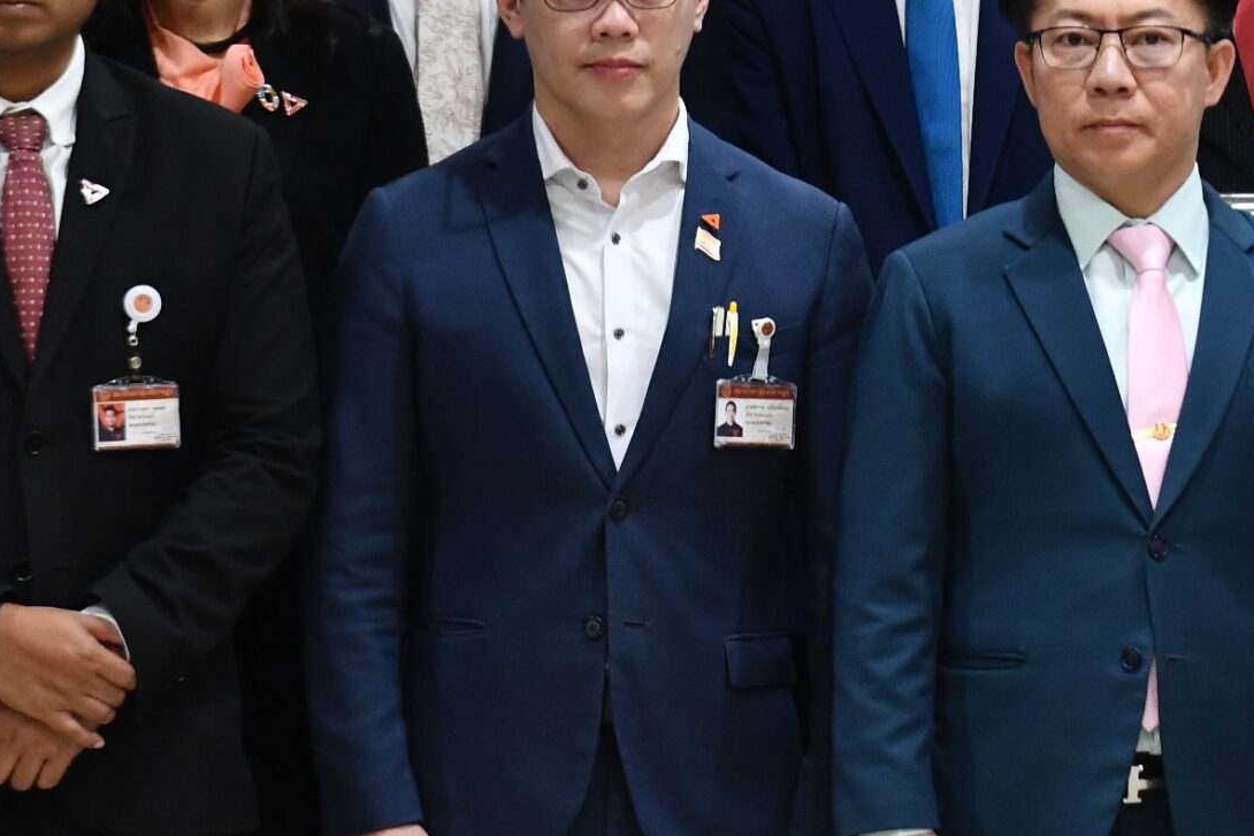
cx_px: 1450
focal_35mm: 440
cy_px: 246
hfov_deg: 4.7
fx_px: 15334
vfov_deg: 3.1
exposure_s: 1/250
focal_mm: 125
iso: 2000
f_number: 3.5
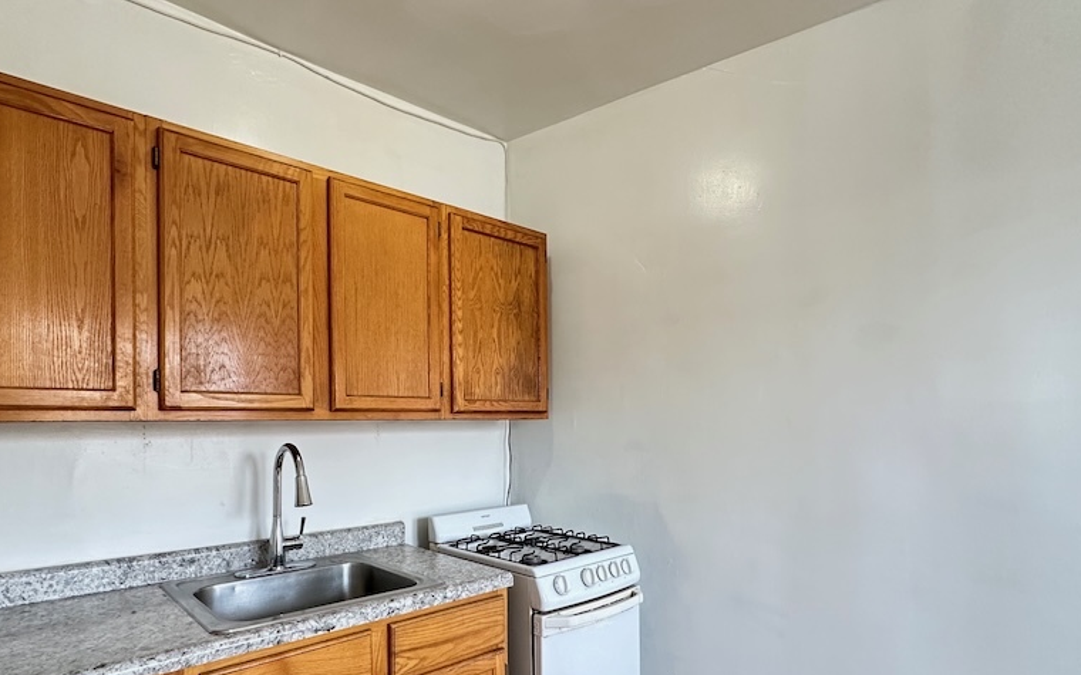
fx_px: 589
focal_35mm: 20
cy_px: 421
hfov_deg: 84.8
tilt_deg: +0.2
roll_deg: +1.2
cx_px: 485
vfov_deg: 58.9
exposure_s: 1/120
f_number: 2.2
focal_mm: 2.22
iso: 320
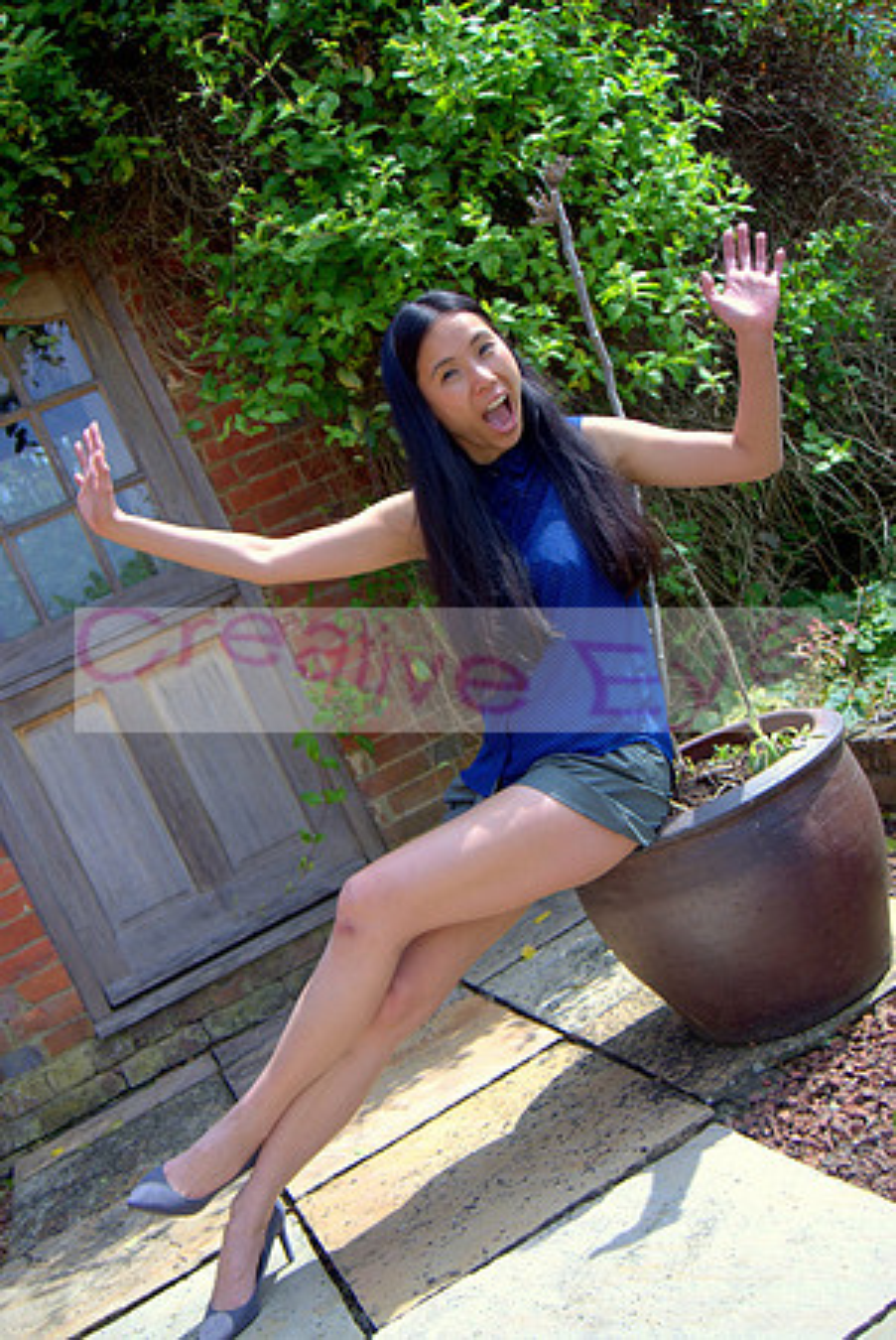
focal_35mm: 36
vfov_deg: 53.1
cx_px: 448
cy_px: 670
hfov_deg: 37.0
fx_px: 1341
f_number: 4
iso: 125
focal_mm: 24
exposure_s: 1/320
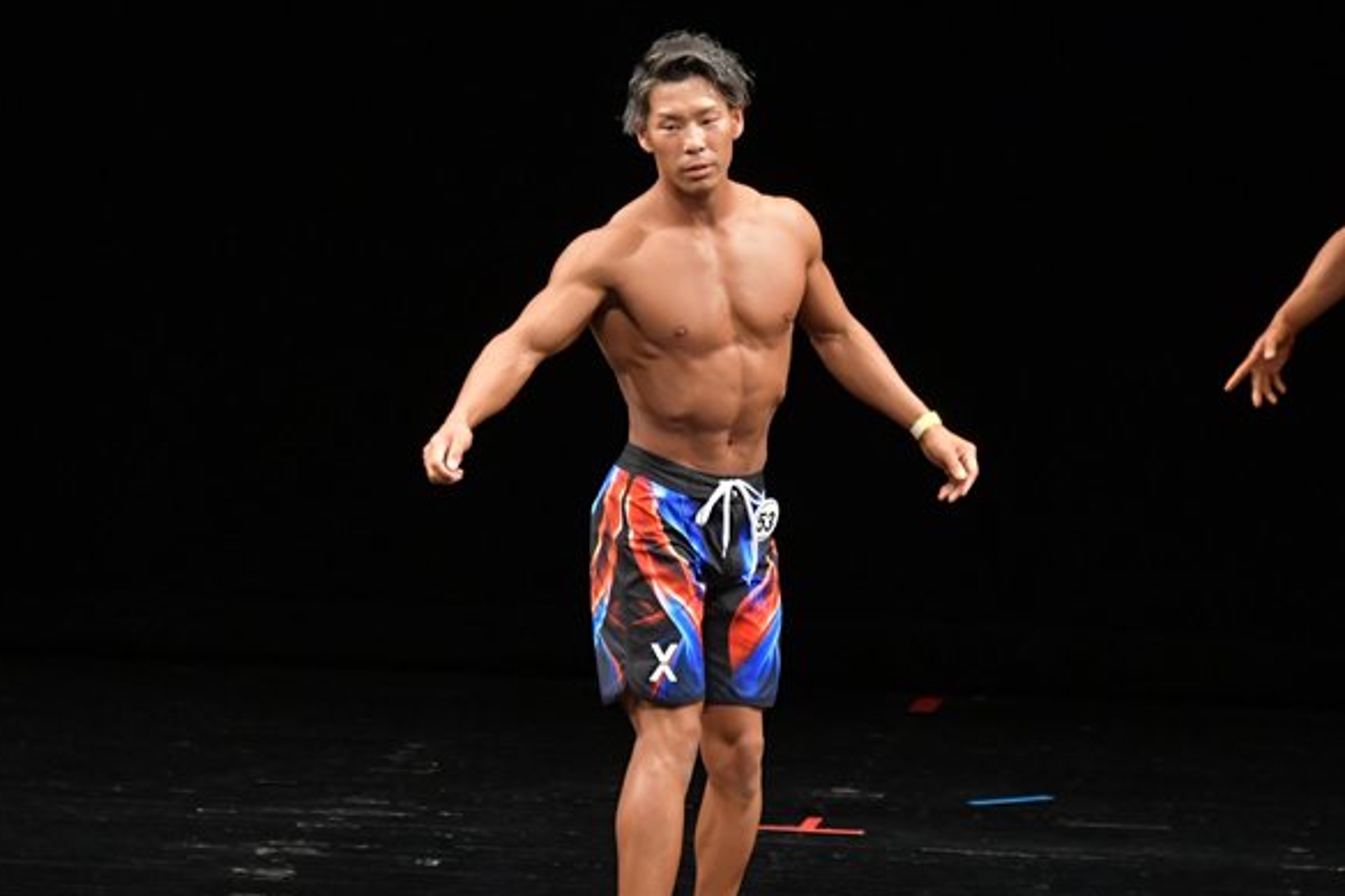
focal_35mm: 378
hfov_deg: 5.5
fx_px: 14118
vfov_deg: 3.6
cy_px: 502
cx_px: 637
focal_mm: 190
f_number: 5.6
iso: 3200
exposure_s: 1/400
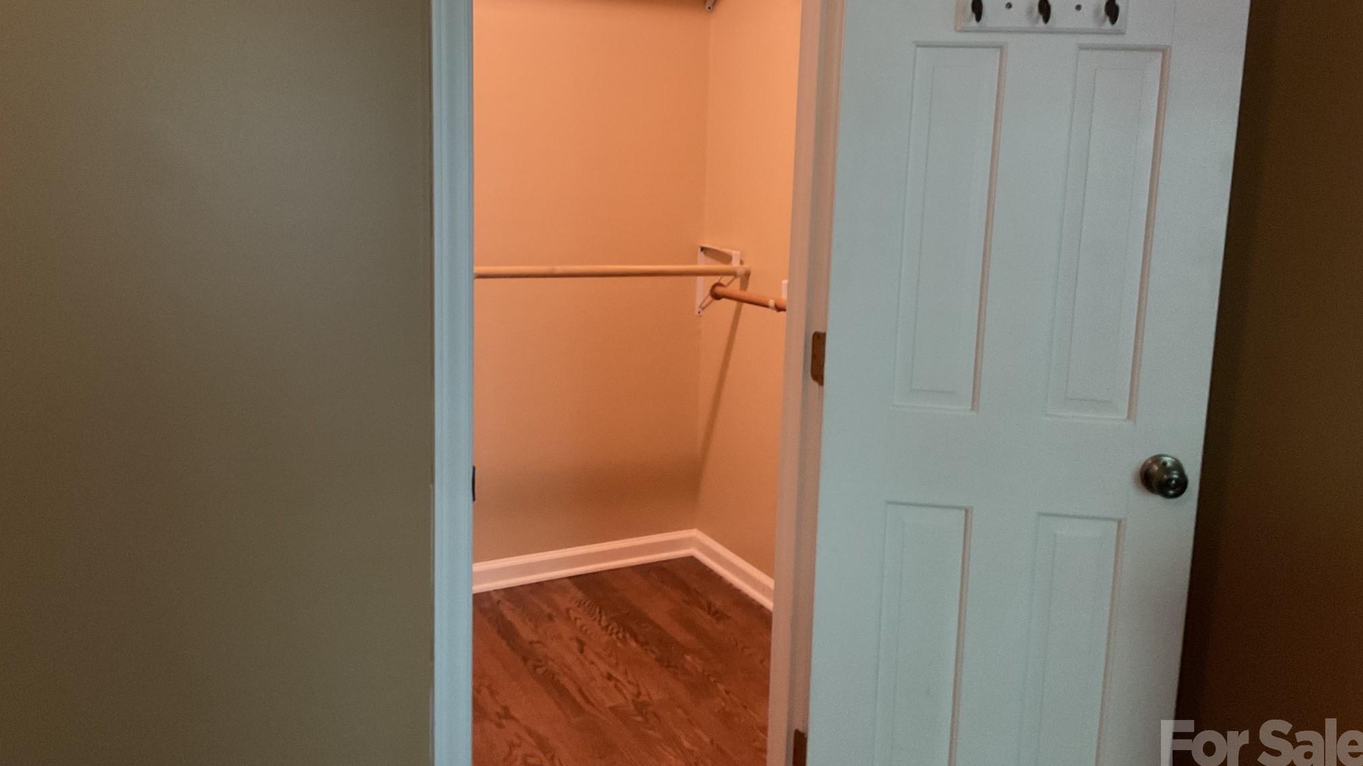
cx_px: 686
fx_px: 1156
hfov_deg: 61.0
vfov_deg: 36.6
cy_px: 335
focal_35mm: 32
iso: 250
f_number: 1.8
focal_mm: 3
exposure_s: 1/40
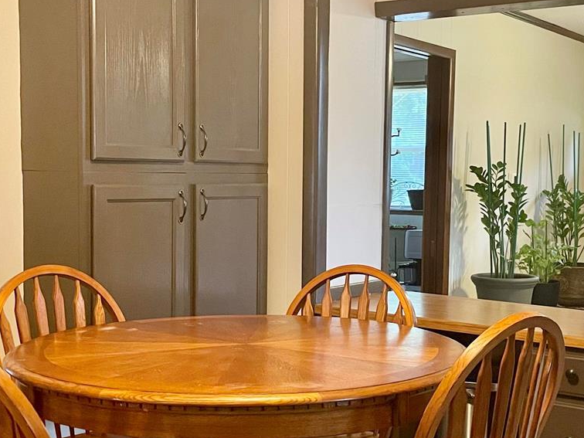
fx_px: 928
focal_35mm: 55
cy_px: 256
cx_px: 342
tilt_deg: -3.0
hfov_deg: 34.8
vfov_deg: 26.5
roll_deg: -0.6
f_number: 1.6
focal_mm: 4.2
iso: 500
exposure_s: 1/40
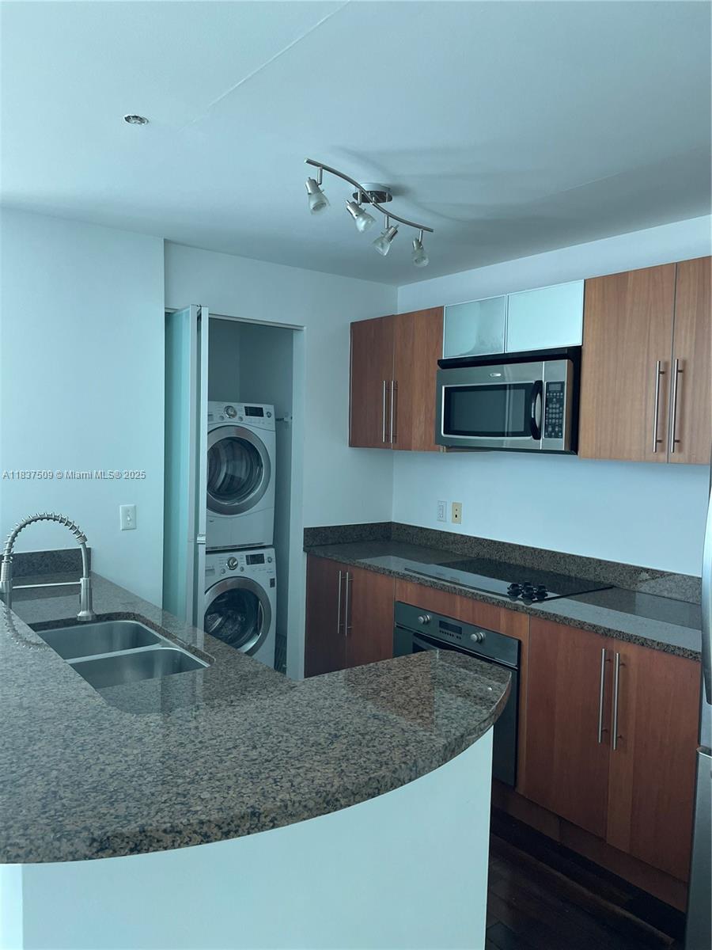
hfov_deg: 53.1
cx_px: 356
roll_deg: -1.2
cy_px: 475
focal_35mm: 26
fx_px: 713
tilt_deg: -2.0
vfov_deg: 67.3
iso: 125
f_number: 1.6
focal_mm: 4.2
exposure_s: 1/60
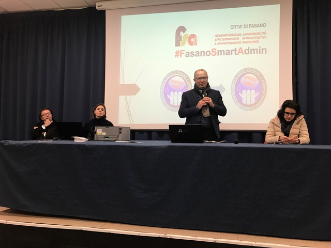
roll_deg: -0.9
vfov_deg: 49.7
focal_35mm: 28
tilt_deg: +1.6
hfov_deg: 63.4
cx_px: 166
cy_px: 124
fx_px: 268
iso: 40
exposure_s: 1/20
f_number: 1.8
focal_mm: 3.99
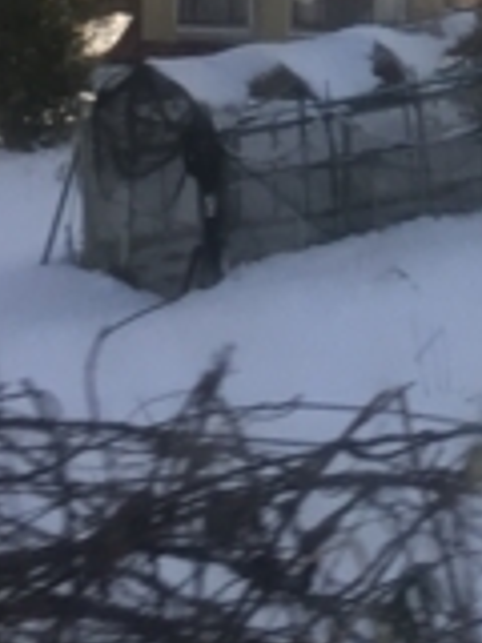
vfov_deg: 9.7
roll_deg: -3.1
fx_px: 3453
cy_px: -788
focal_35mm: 186
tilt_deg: -6.4
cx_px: 956
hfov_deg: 7.7
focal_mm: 4.15
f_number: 2.2
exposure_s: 1/657
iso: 25
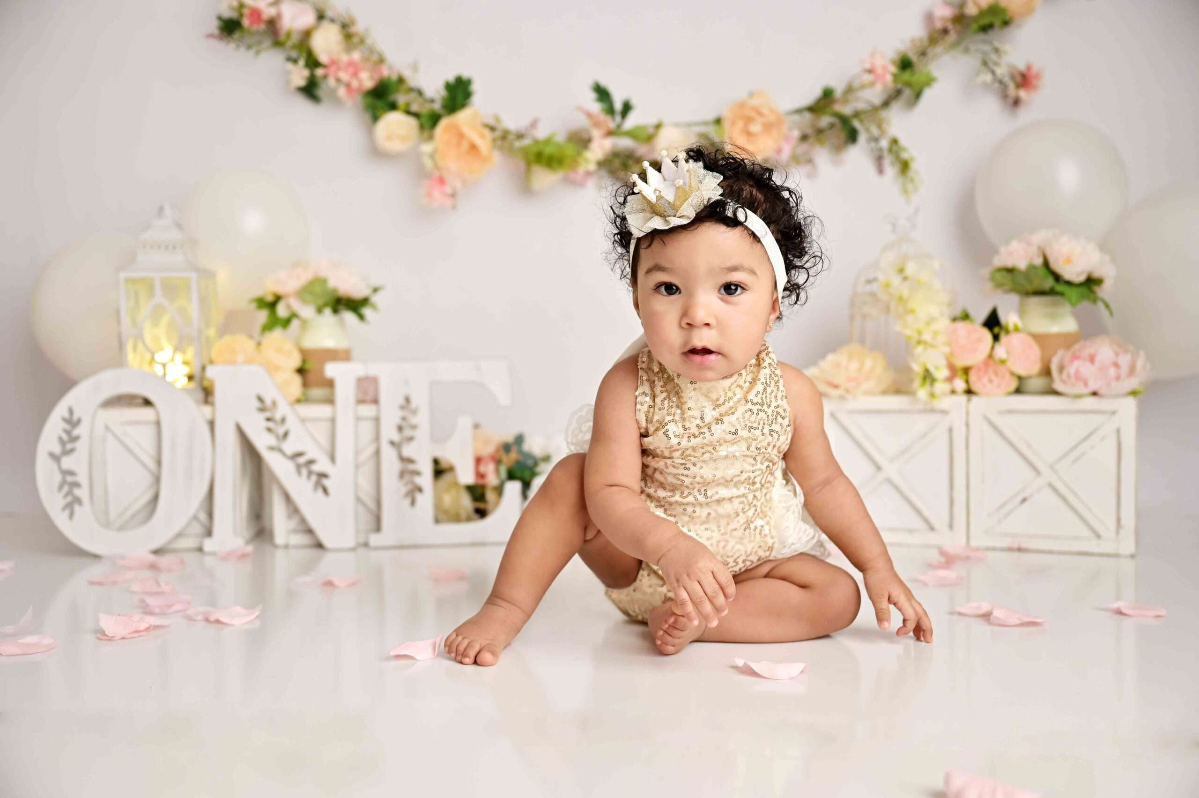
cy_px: 399
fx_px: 1165
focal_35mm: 35
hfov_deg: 54.5
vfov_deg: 37.8
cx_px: 600
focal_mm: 35
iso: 125
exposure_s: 1/60
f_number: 2.8
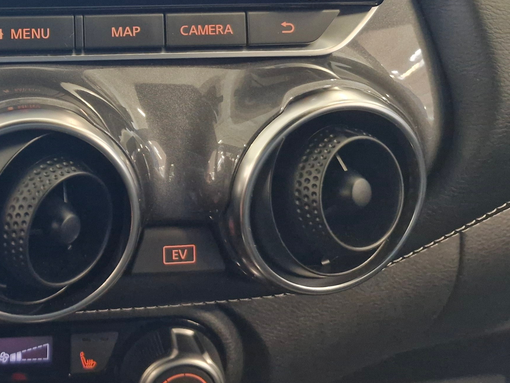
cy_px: 26
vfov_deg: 26.4
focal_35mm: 53
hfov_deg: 32.3
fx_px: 781
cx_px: -35
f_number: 1.8
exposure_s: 1/100
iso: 1000
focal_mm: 5.54
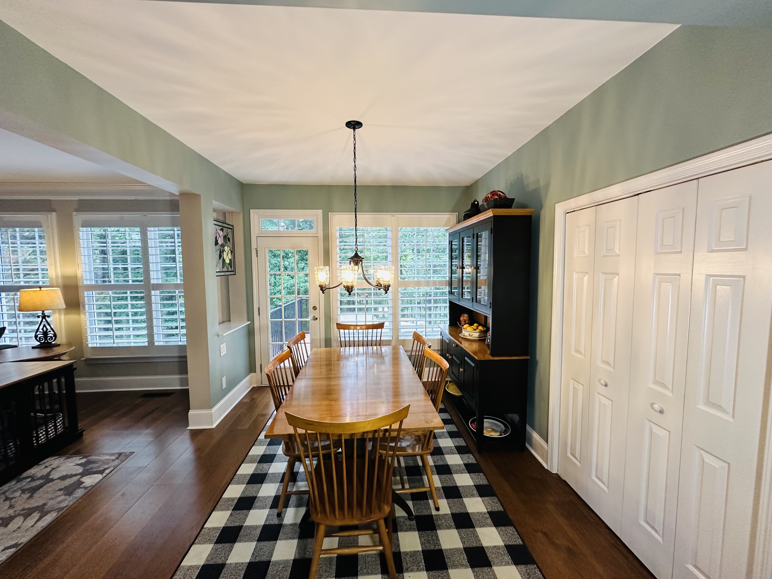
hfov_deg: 102.1
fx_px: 312
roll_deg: +0.2
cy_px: 290
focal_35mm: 14
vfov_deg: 85.7
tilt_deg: -4.3
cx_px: 386
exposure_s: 1/120
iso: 200
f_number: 2.2
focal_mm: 2.22
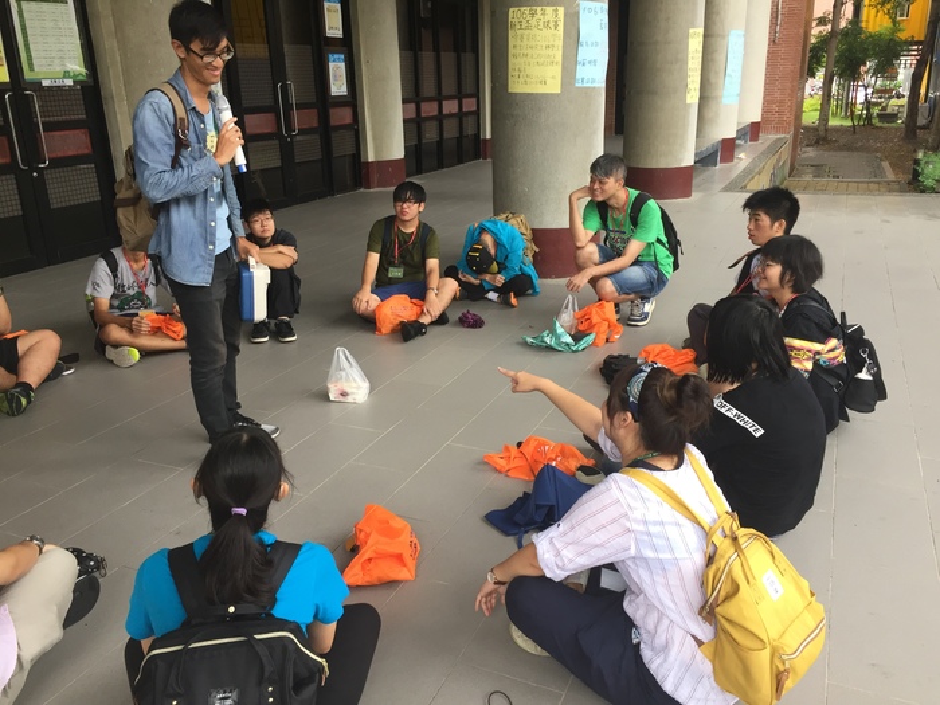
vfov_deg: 48.2
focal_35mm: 29
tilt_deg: -18.6
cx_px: 470
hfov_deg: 61.7
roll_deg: -0.2
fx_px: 787
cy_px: 352
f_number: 2.2
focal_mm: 4.15
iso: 32
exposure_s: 1/40
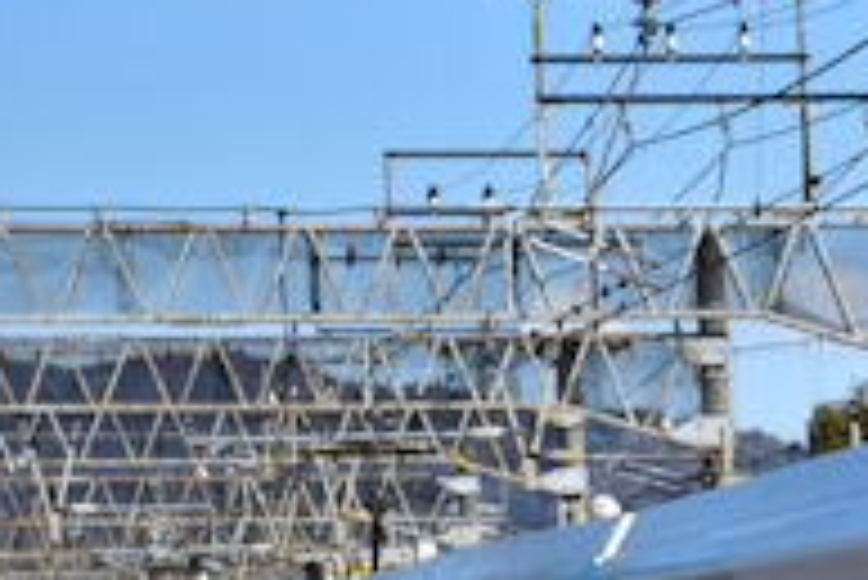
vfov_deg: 4.0
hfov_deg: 5.9
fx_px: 8348
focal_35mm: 346
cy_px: 877
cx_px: 1387
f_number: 7.1
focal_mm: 66
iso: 200
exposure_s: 1/800
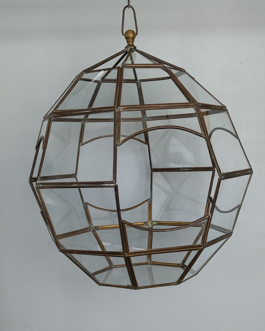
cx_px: 137
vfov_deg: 55.5
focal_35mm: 32
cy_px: 186
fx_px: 314
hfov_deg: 45.8
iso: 120
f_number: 1.79
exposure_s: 1/50
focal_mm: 4.74
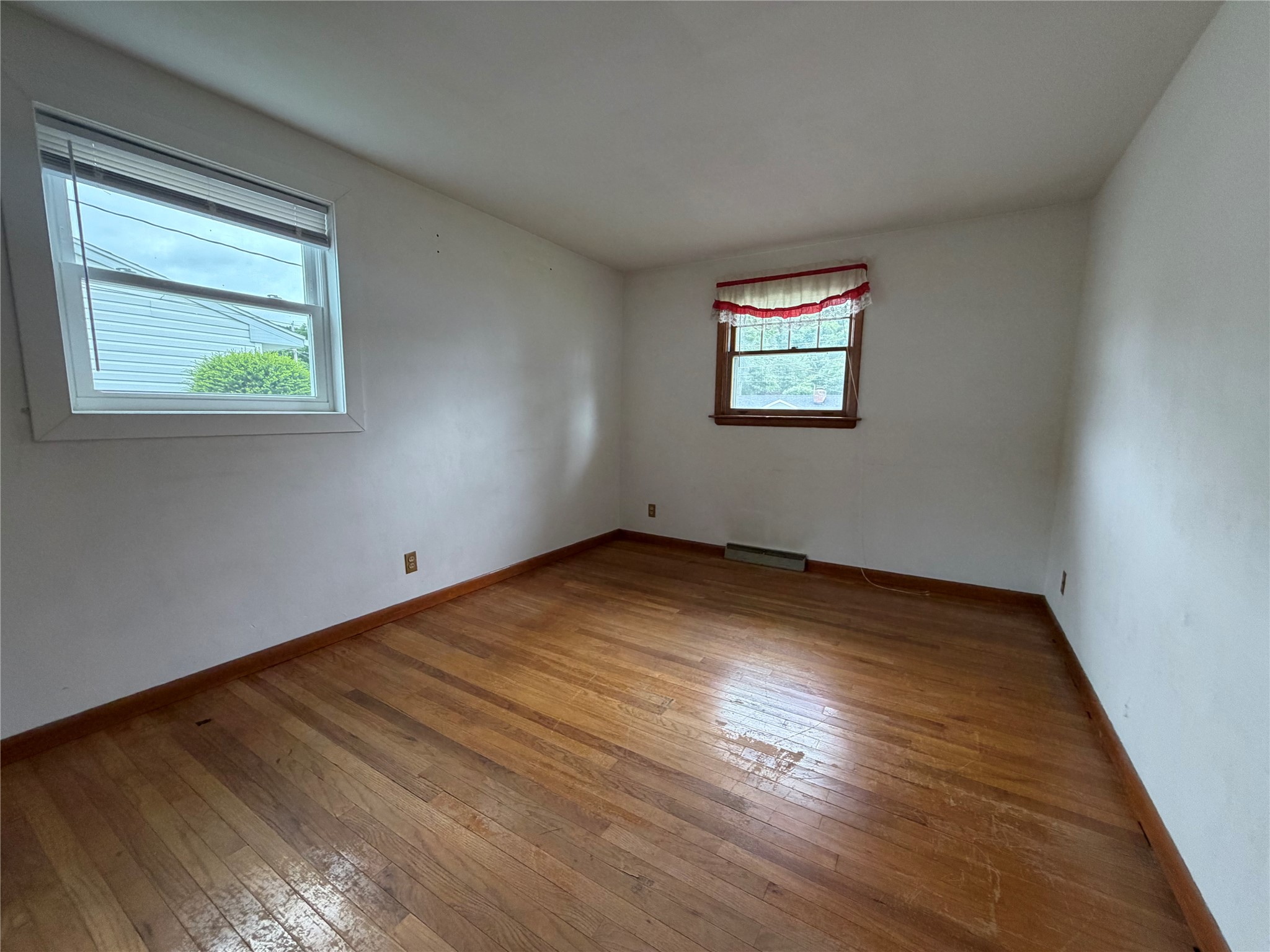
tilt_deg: -7.6
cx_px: 635
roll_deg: -0.8
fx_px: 514
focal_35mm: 14
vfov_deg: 85.7
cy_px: 476
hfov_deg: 102.1
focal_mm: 2.22
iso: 320
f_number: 2.2
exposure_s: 1/88
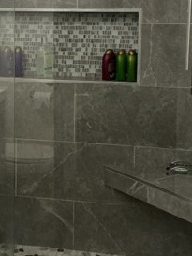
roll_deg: +0.4
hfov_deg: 21.5
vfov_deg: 28.1
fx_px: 502
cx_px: 53
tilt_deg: -6.0
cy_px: 64
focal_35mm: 68
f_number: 1.8
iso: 200
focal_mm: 3
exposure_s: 1/40
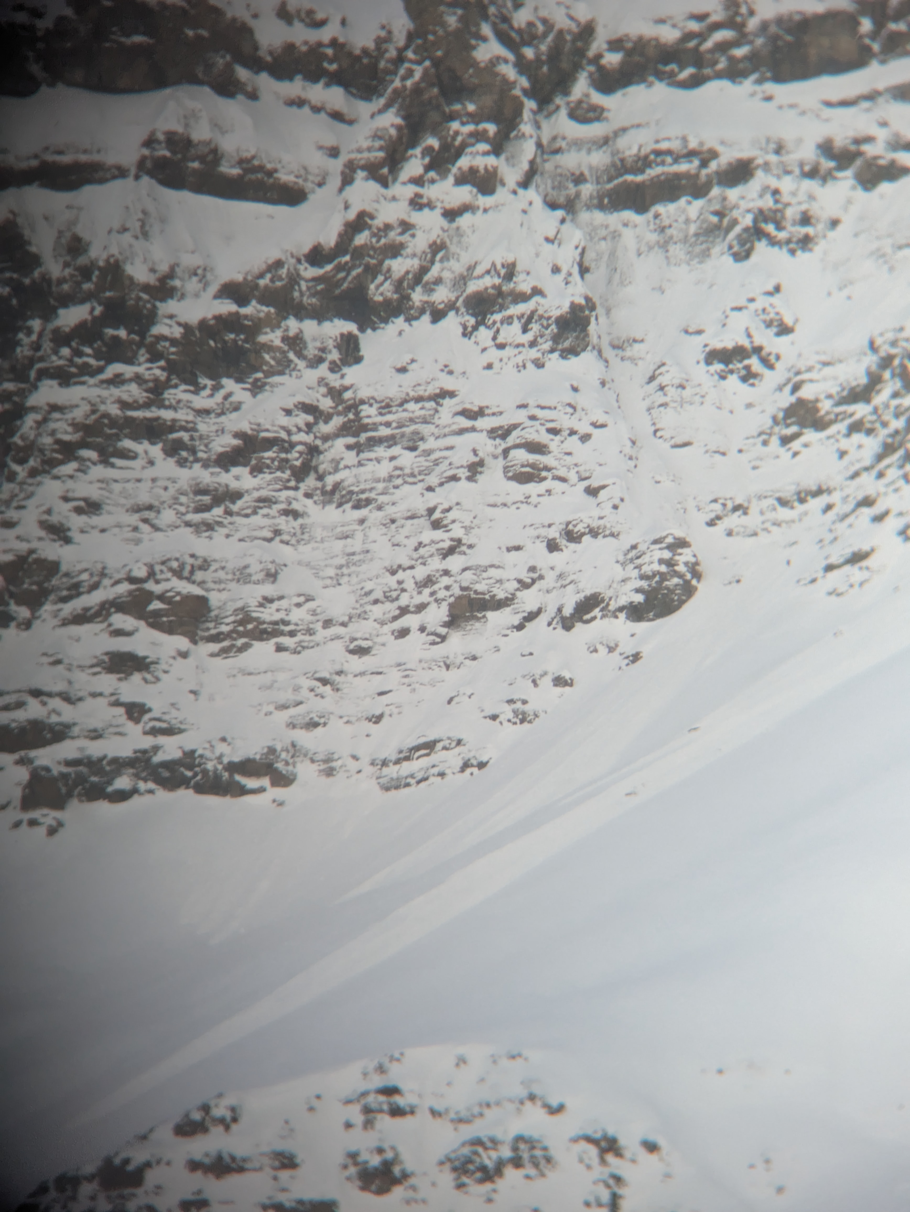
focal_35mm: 51
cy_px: 606
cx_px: 455
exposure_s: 1/665
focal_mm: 5.43
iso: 69
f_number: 1.89
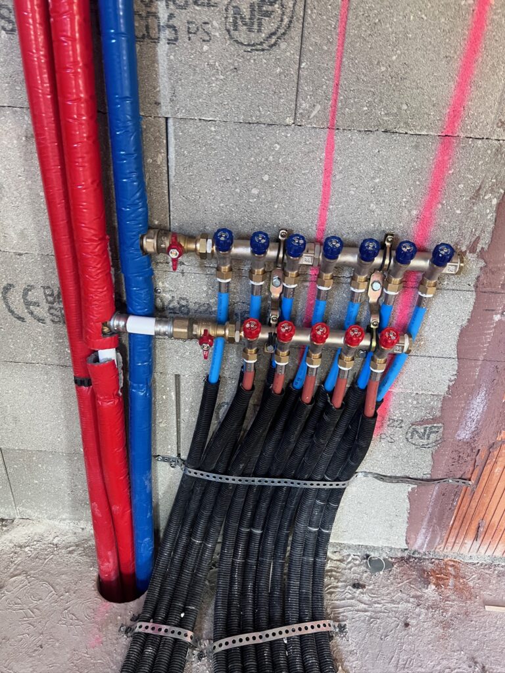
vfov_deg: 67.3
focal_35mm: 26
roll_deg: -4.4
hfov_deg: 53.1
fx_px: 506
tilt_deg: -30.8
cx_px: 252
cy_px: 336
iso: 250
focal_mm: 5.7
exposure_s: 1/60
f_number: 1.5
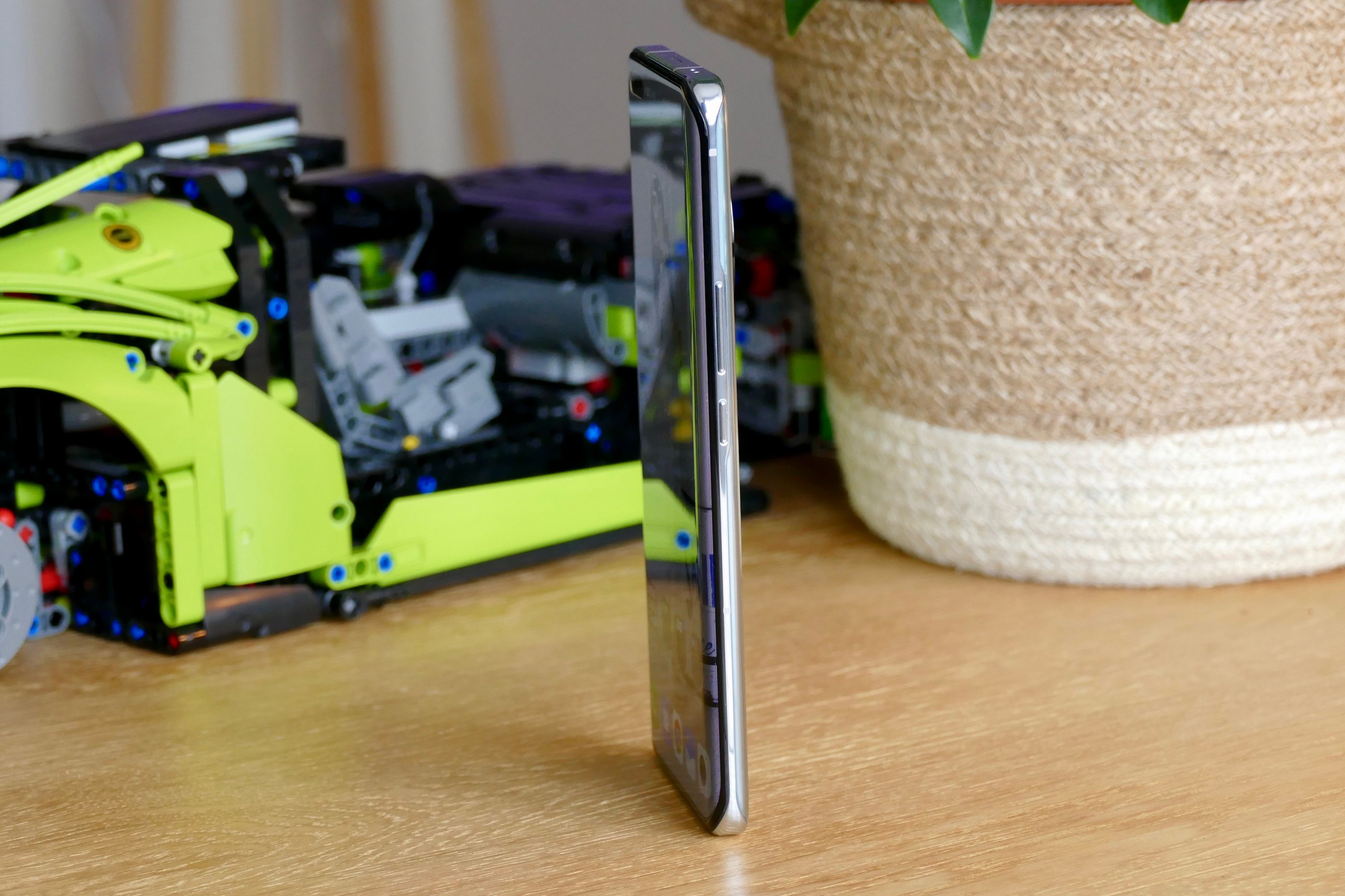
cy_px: 448
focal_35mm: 115
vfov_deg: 11.9
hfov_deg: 17.8
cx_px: 672
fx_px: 4296
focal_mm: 41.85
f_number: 4.5
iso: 640
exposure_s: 1/80
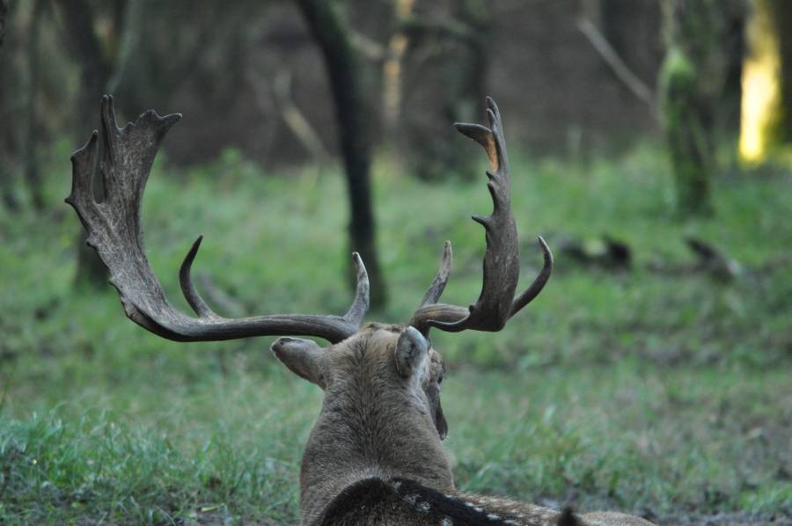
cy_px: 263
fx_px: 9889
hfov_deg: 4.6
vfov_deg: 3.0
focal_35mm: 450
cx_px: 396
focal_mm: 300
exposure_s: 1/80
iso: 1600
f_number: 5.6
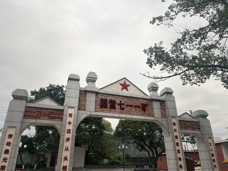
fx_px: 171
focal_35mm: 26
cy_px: 86
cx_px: 114
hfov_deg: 67.3
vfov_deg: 53.1
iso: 50
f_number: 1.6
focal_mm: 5.1
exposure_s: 1/355
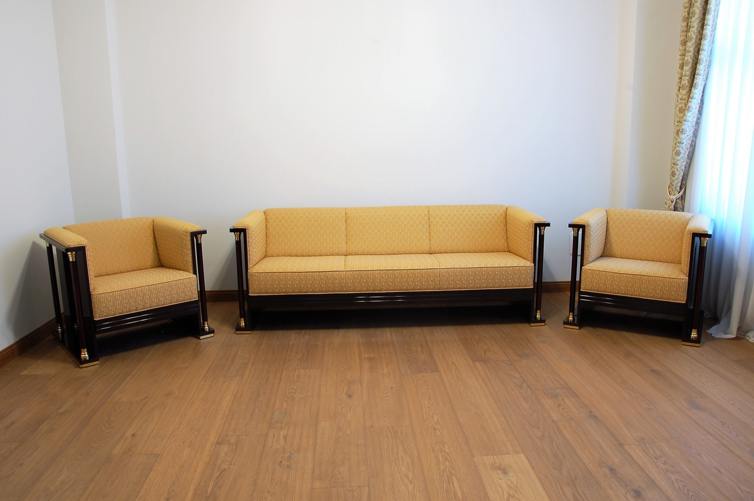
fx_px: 565
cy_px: 250
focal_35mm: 27
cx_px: 377
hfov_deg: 67.4
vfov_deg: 47.8
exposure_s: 1/1.6
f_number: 10
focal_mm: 18
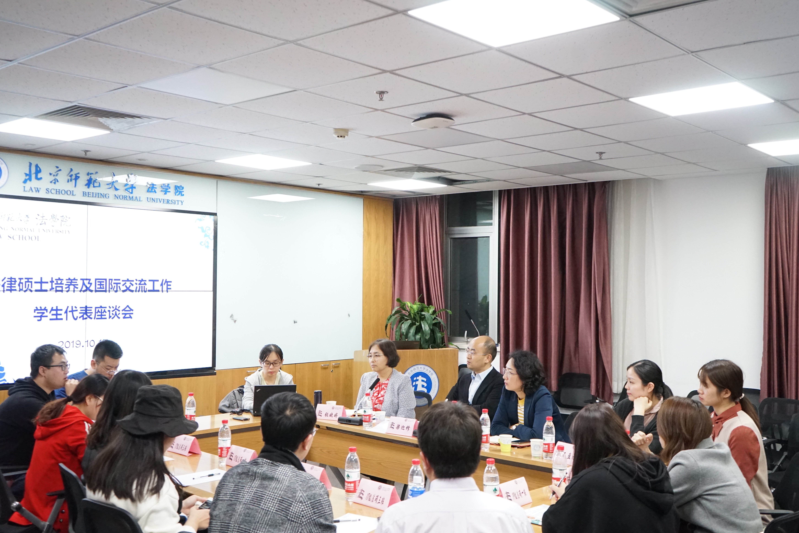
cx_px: 394
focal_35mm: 36
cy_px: 272
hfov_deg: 53.1
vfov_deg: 36.9
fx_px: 799
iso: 5000
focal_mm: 35
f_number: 4.5
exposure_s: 1/250
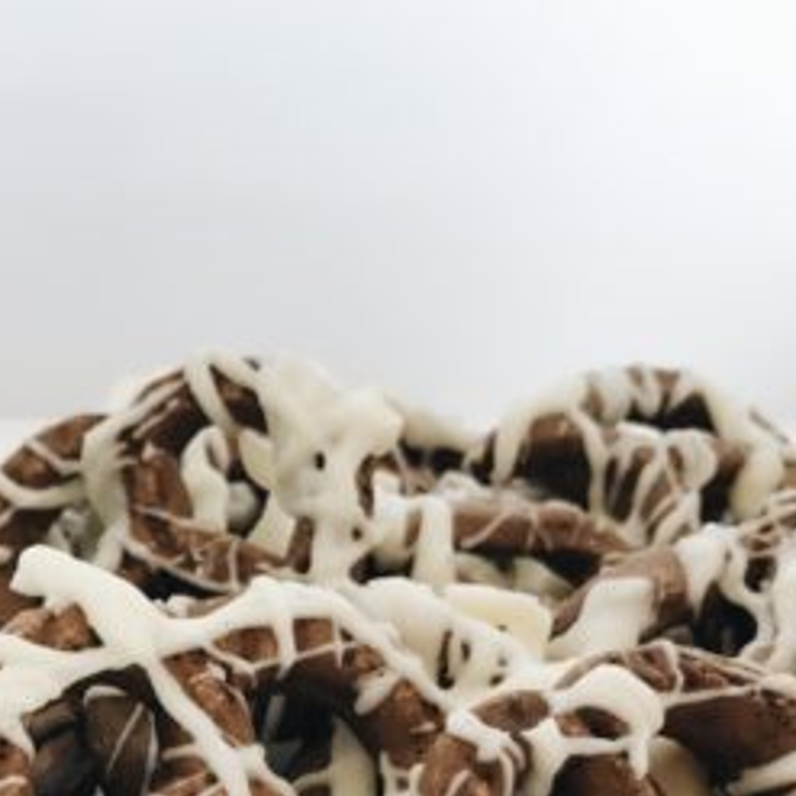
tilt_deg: -26.2
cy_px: 699
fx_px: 1561
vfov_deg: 27.7
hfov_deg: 27.5
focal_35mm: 60
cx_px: 61
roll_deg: -2.2
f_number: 1.8
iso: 25
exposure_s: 1/60
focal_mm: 3.99
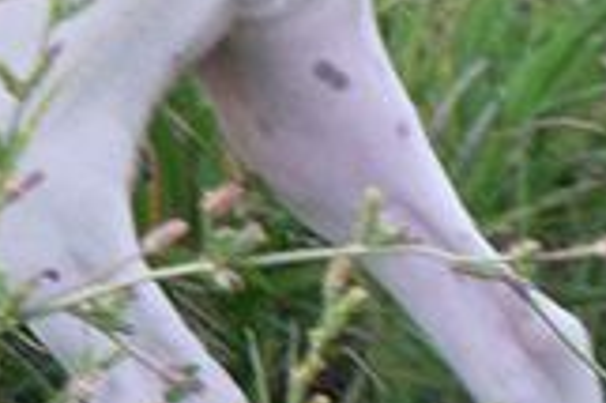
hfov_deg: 2.8
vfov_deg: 1.9
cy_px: -75
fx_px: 12393
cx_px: -87
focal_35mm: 737
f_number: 3.3
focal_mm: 31.6
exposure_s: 1/30
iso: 200
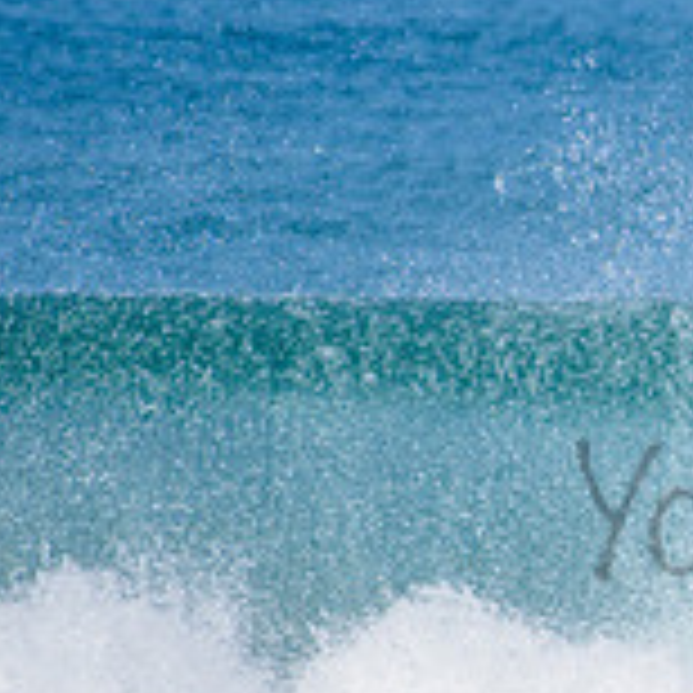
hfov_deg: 1.1
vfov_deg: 1.1
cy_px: 470
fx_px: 36285
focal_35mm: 1602
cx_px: 1040
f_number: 5.6
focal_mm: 500
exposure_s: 1/2000
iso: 250
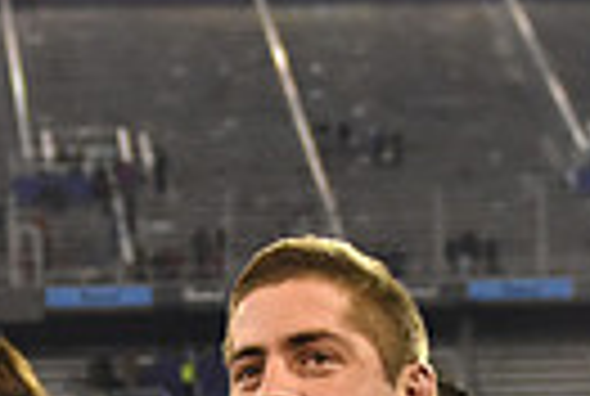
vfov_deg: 8.2
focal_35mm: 159
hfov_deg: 12.9
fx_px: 2612
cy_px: 812
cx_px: 270
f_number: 2.8
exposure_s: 1/640
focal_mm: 24
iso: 2000
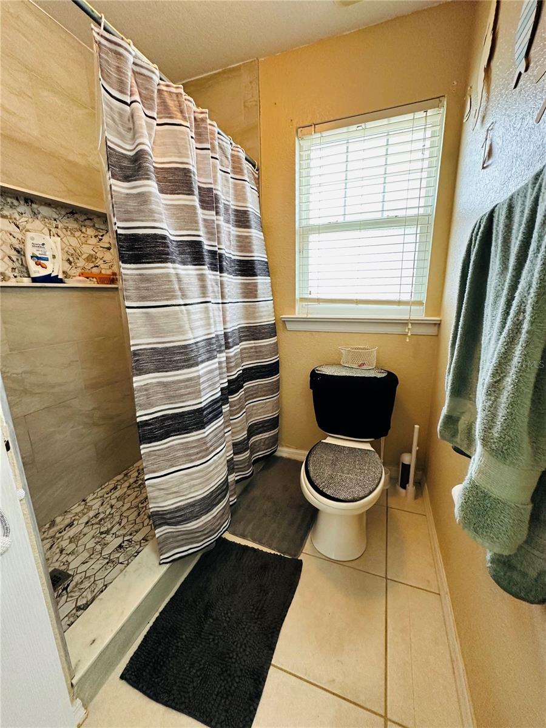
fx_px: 294
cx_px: 273
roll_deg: +0.2
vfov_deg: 102.1
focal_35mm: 14
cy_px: 364
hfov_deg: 85.7
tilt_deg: -13.1
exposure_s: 1/120
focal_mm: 2.22
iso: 250
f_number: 2.2
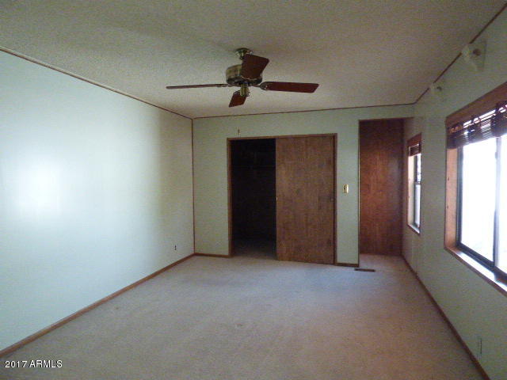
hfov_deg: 81.7
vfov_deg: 66.0
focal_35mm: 20
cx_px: 254
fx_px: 293
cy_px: 190
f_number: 2.8
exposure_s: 1/250
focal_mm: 3.58
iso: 1600
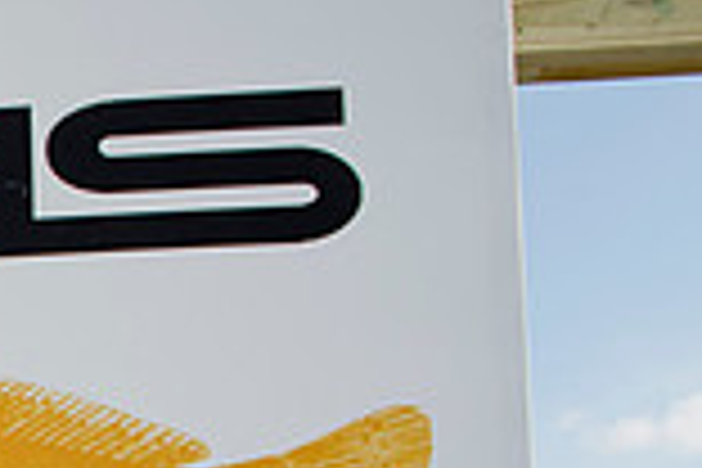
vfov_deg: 13.8
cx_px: -454
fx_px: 1735
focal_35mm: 89
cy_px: 819
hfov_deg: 19.0
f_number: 8
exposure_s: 1/250
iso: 125
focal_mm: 24
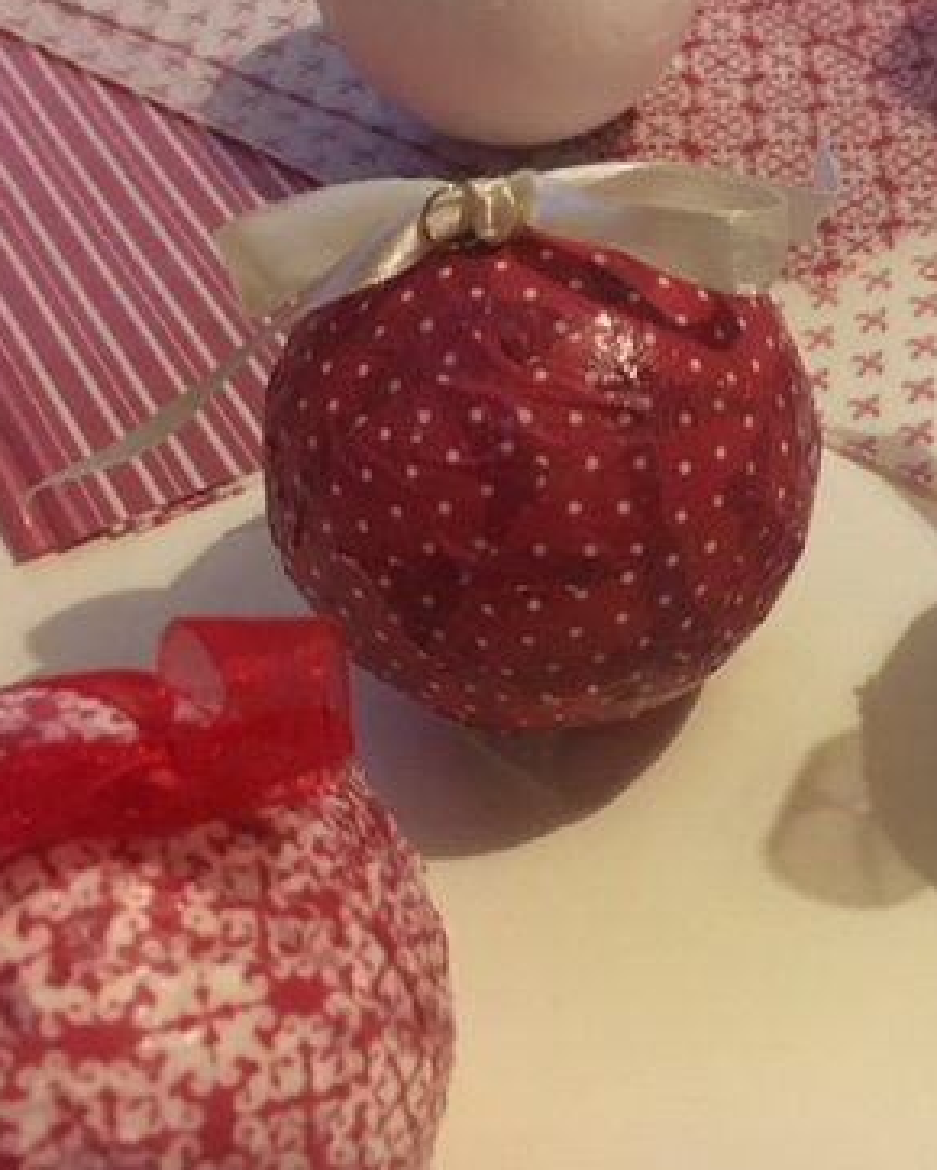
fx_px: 1732
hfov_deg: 29.5
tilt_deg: -48.9
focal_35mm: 50
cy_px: 498
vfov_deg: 37.2
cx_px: 759
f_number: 2.2
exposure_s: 1/17
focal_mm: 4.15
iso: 400
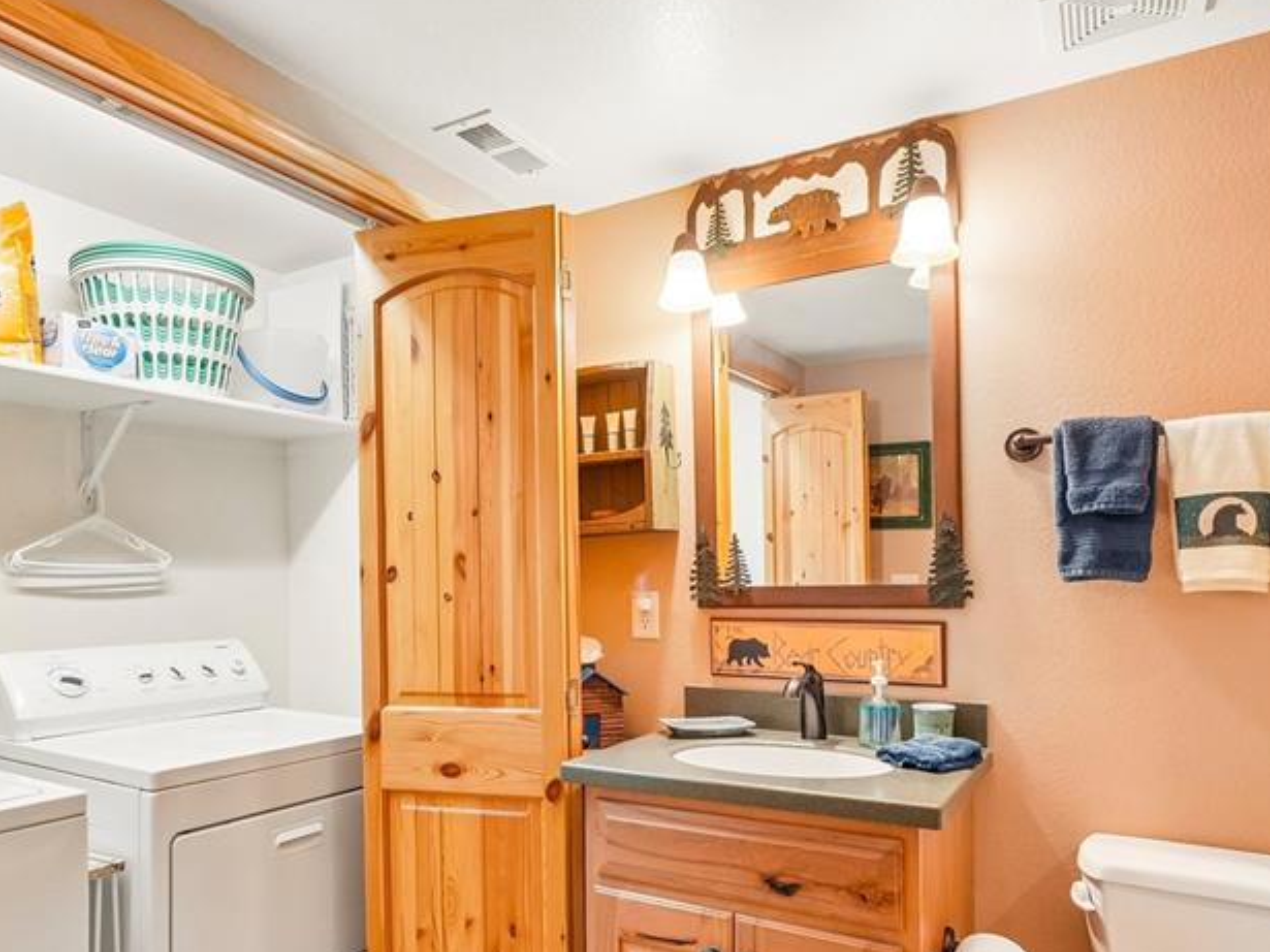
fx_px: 916
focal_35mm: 25
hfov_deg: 69.1
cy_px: 576
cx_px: 541
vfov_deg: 54.5
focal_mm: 10.4
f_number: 8
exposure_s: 1/20
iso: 800
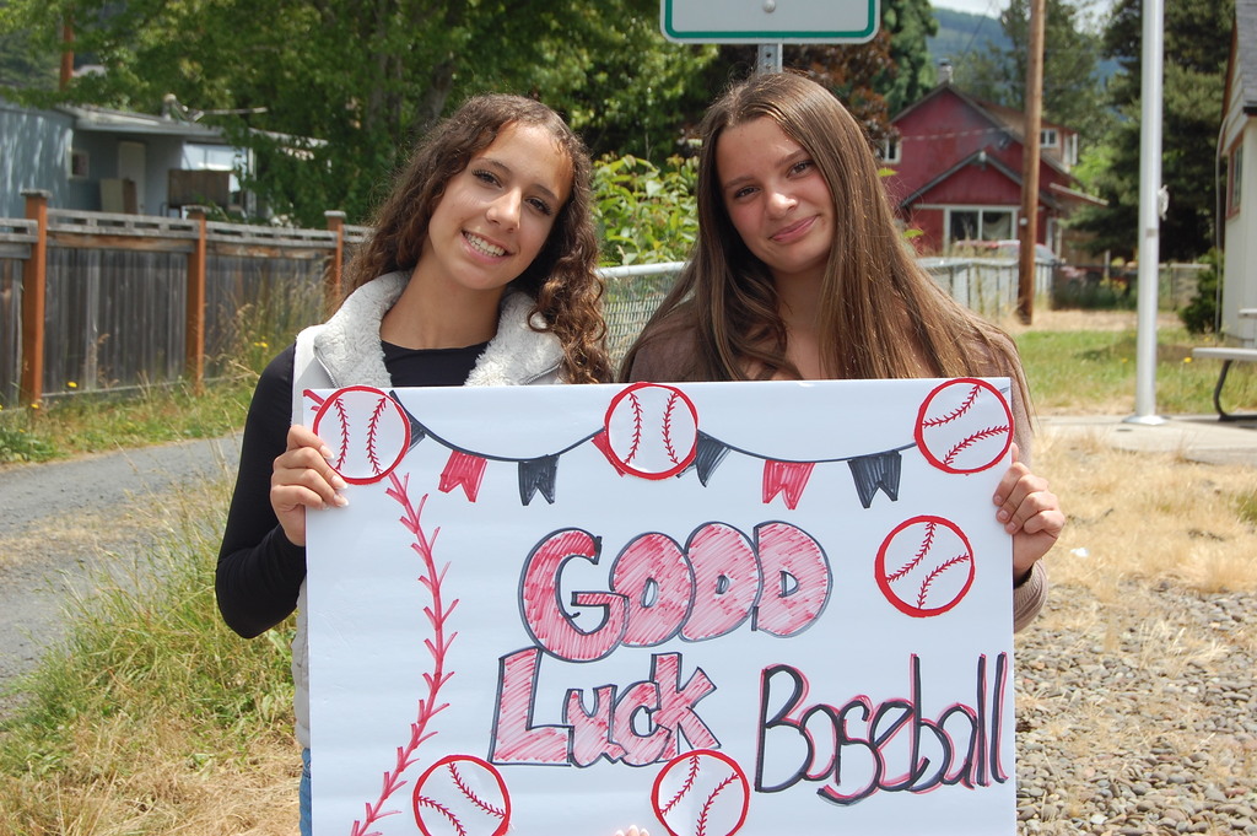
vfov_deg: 20.1
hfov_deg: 29.9
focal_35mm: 68
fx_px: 2355
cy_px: 418
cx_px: 628
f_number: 10
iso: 220
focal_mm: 45
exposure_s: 1/250
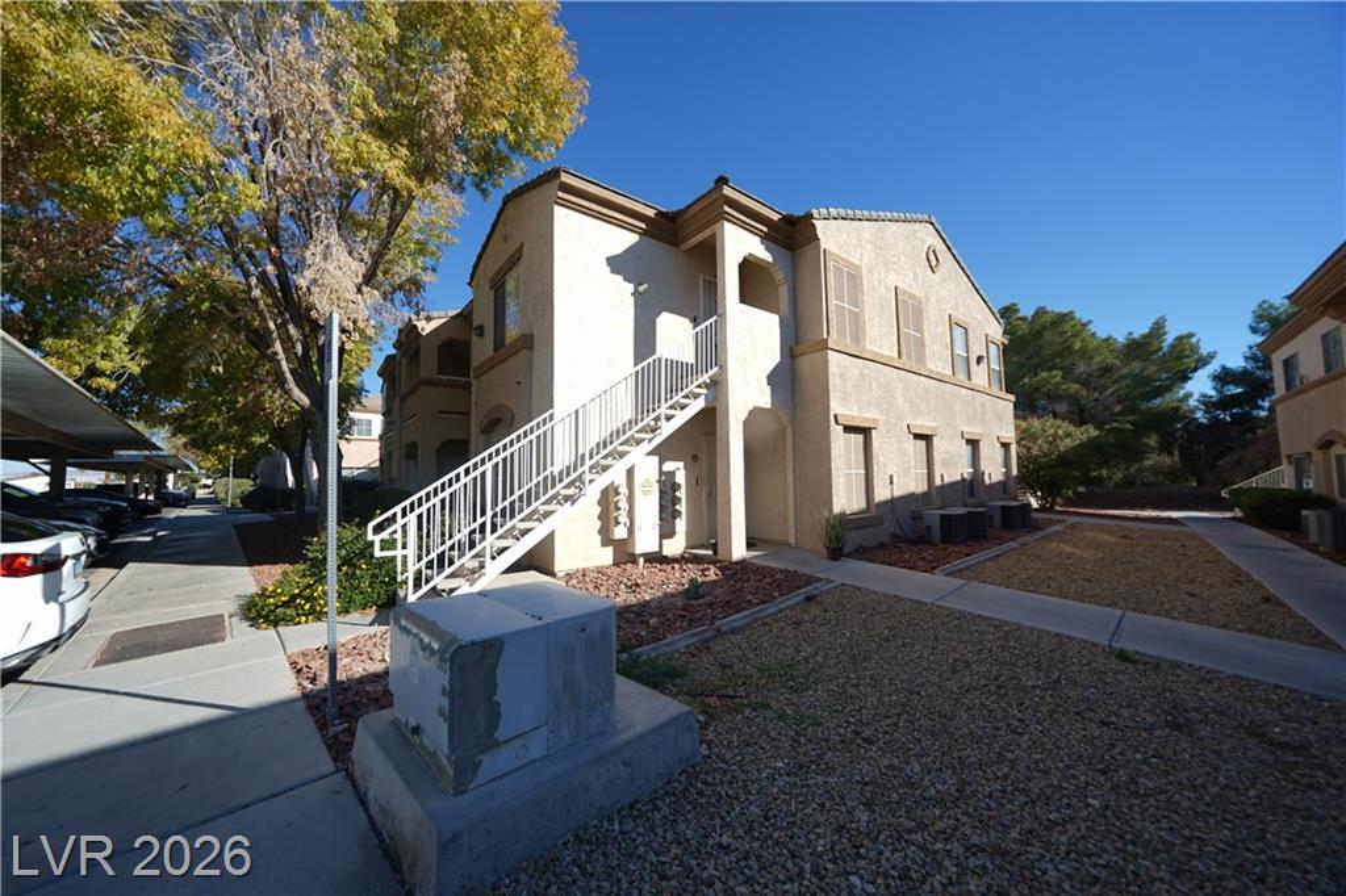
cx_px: 673
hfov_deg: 112.6
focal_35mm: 12
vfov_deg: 90.0
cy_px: 448
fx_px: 448
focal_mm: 12
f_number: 7.1
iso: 50
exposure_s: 1/125
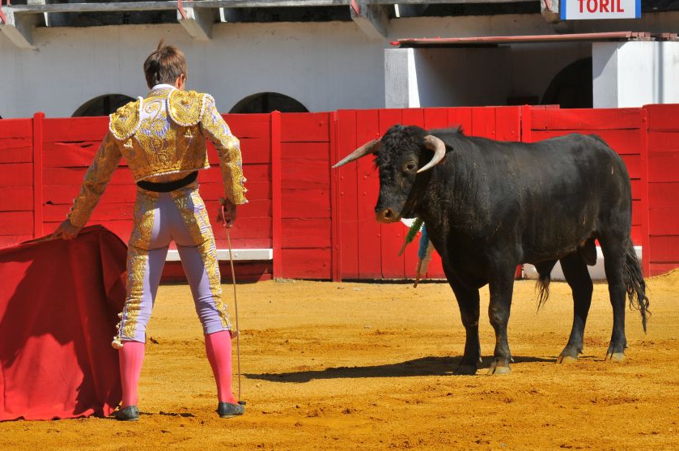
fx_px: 3447
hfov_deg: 11.2
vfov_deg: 7.5
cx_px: 275
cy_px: 253
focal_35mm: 183
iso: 200
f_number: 11
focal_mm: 100
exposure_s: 1/350
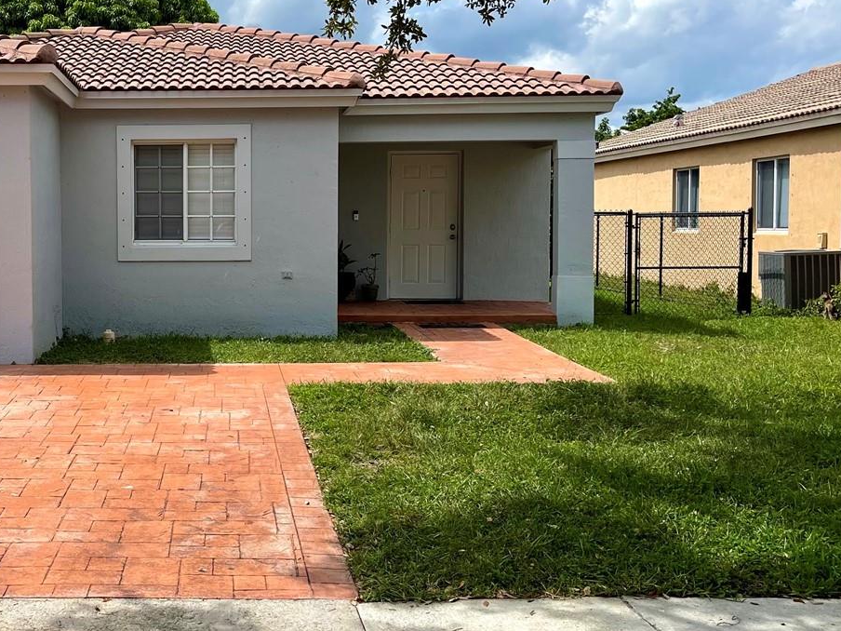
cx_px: 166
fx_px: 1118
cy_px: 268
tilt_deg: -3.5
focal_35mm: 46
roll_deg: +0.0
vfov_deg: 31.5
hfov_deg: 39.6
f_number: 1.6
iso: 32
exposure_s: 1/6250
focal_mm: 5.1
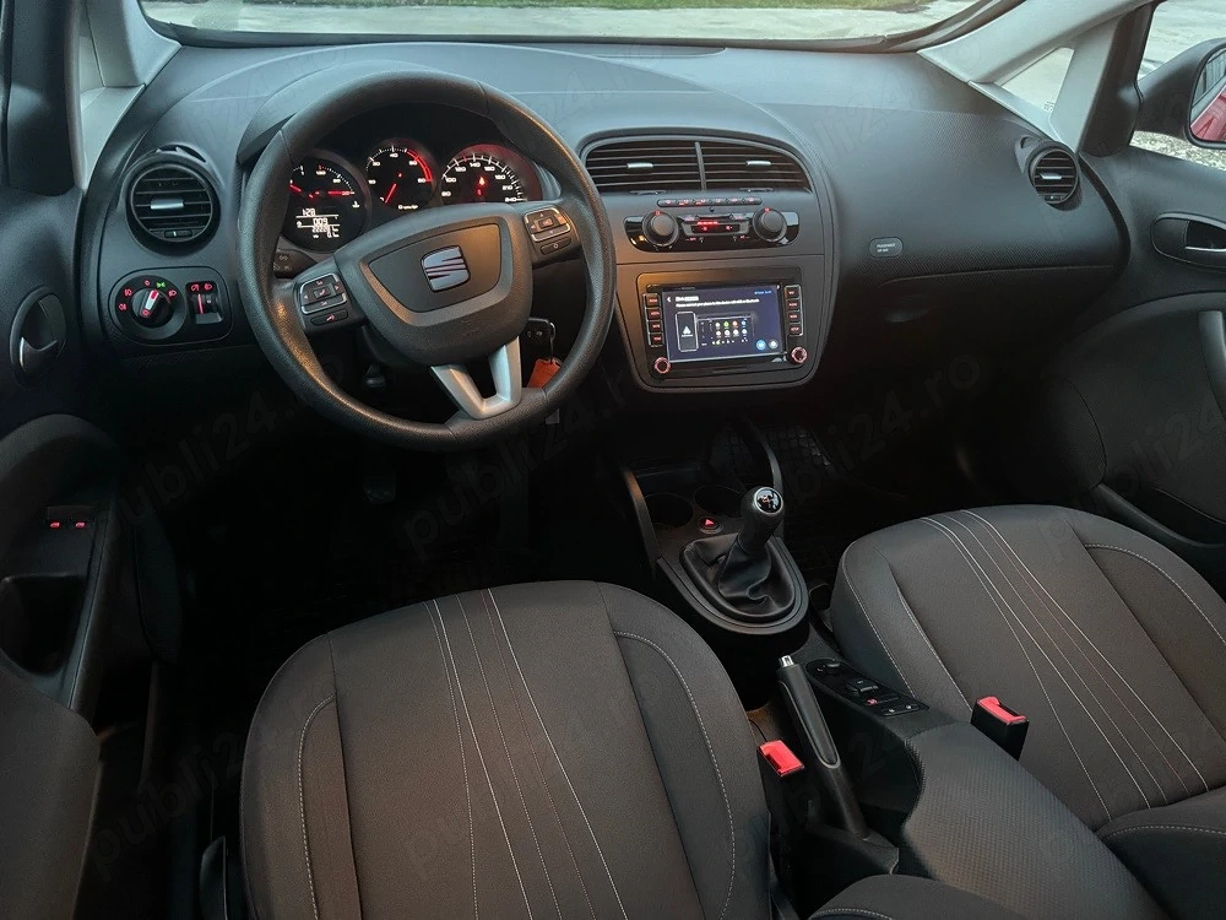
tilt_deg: -34.9
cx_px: 613
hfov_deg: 71.6
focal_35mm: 24
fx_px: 850
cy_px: 460
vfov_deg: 56.8
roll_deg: -7.0
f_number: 1.78
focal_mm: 6.76
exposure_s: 1/30
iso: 1600
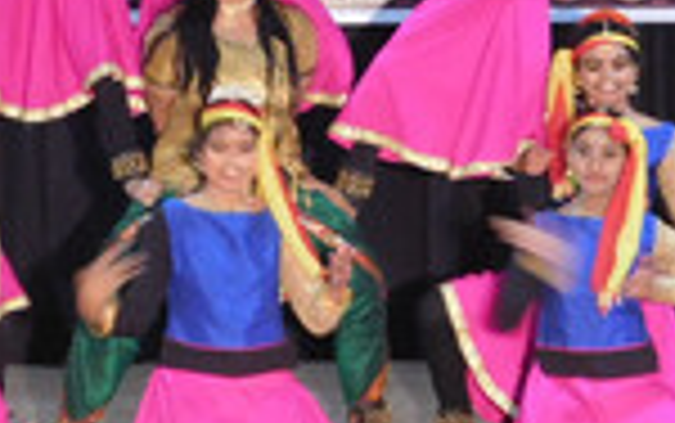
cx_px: 328
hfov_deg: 14.8
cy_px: -88
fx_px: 2596
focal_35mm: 141
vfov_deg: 9.2
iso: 400
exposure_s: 1/13
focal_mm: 7.1
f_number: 3.6
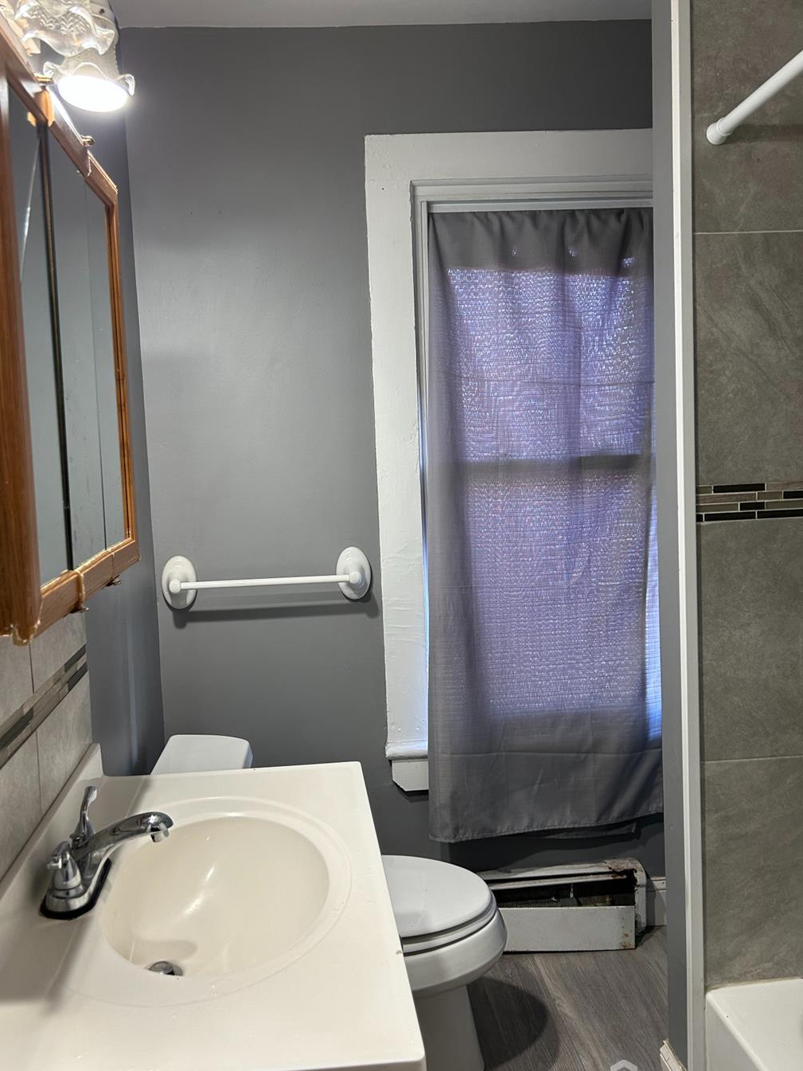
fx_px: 897
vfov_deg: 61.6
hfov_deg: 48.2
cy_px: 521
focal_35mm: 29
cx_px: 359
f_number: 1.5
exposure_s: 1/60
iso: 100
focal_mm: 5.7
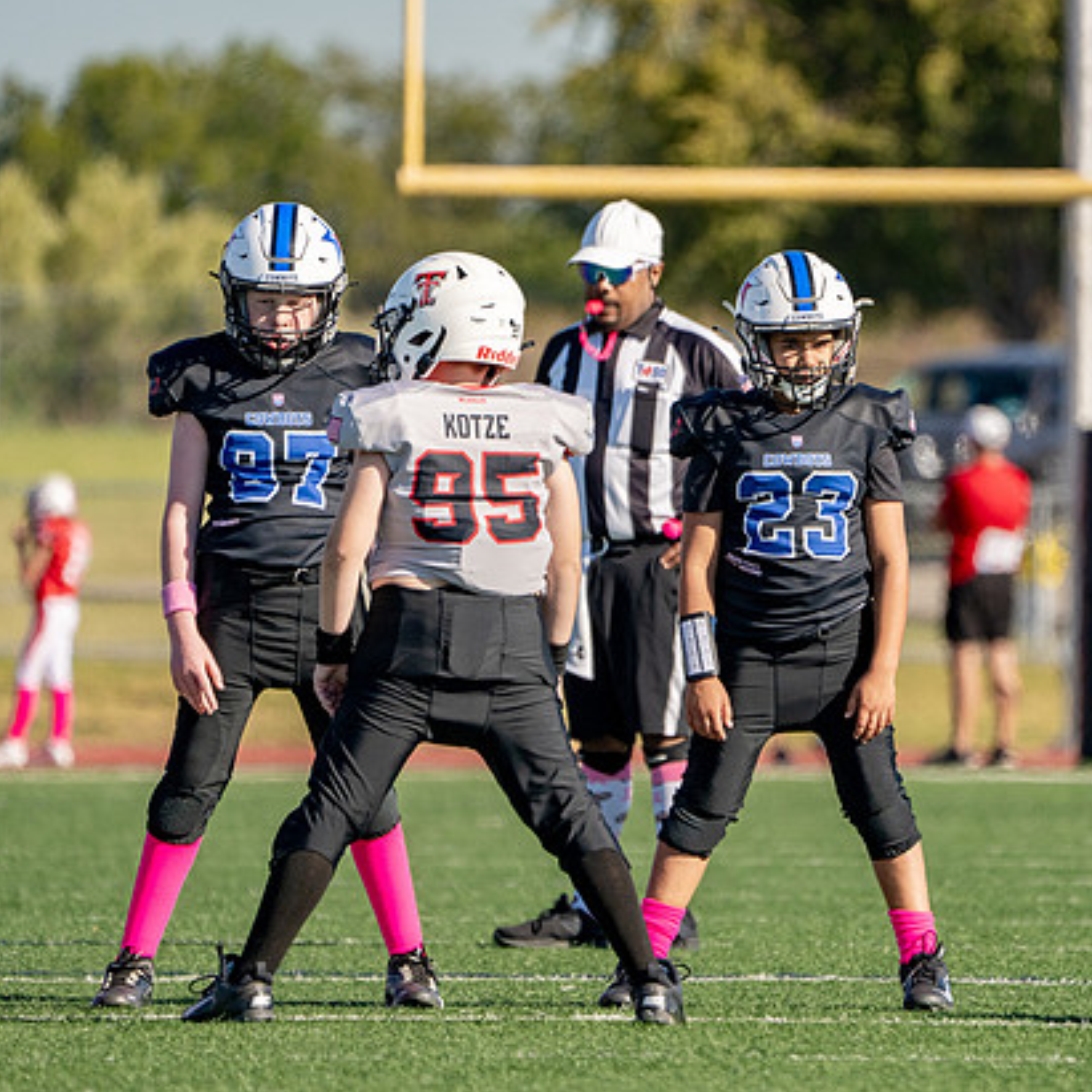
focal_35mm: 631
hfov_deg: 2.8
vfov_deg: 2.8
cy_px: 533
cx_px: 804
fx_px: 22521
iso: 320
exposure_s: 1/2000
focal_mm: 400
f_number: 5.6
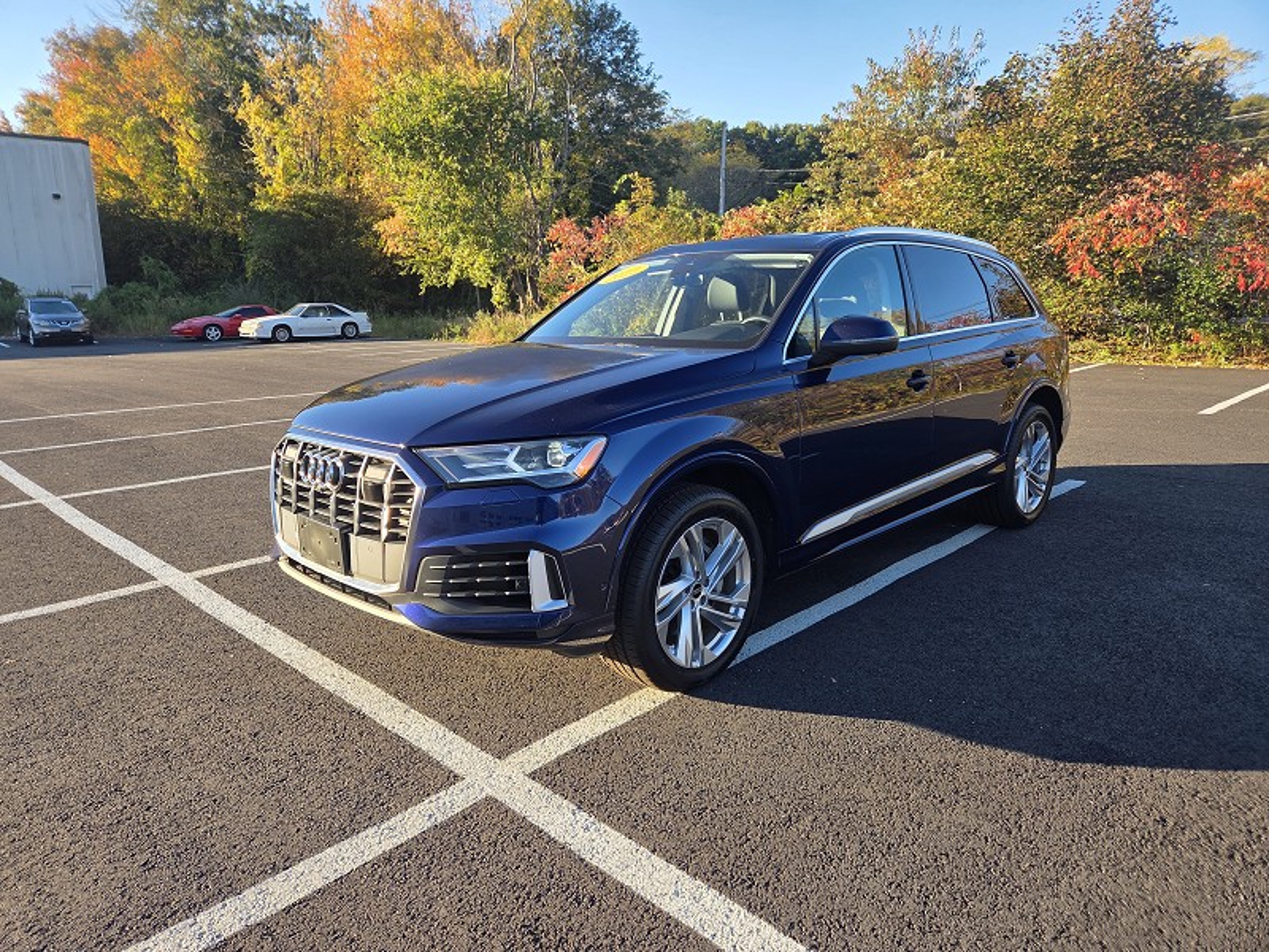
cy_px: 476
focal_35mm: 23
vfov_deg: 58.9
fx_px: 843
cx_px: 634
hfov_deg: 73.9
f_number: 1.8
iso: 80
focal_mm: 5.4
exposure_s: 1/878
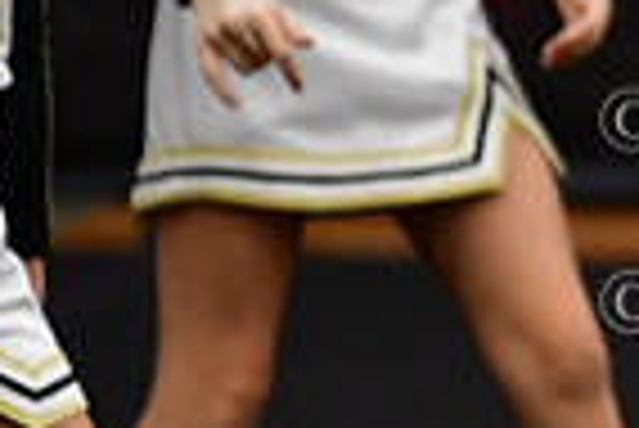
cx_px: 1251
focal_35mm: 1222
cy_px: 29
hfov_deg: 1.7
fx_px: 21712
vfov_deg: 1.1
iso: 4000
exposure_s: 1/800
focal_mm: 200
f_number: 2.8
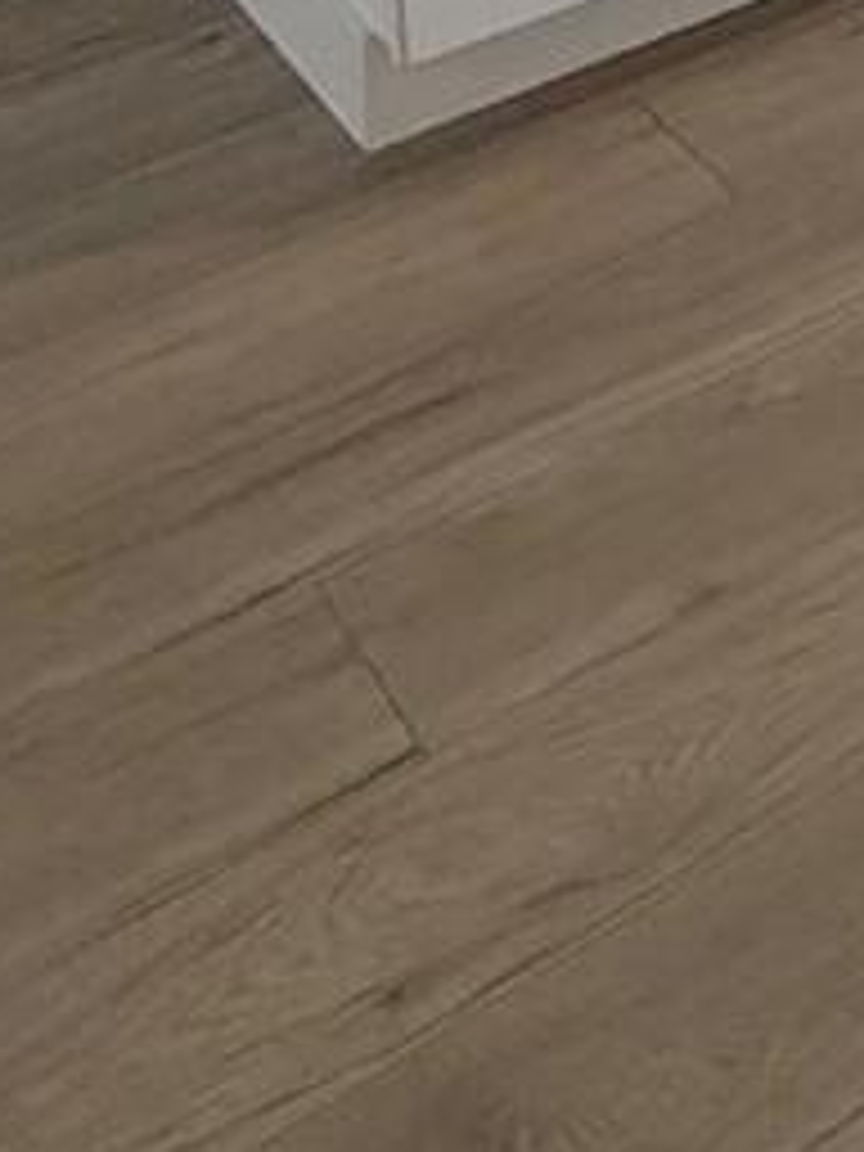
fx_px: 2729
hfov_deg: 16.2
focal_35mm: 82
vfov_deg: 17.0
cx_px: 1352
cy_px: -1195
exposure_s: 1/120
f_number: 2.2
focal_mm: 2.22
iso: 250
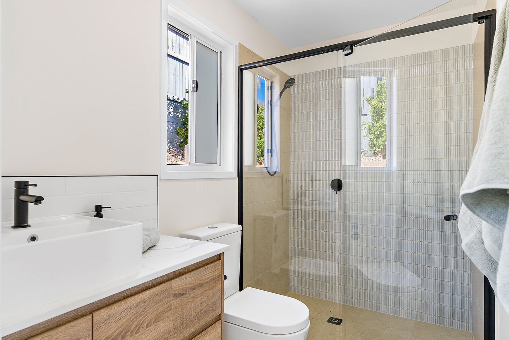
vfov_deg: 59.5
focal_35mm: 21
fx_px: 297
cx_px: 252
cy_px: 171
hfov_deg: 81.2
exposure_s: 1/8
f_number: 8
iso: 400
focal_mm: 20
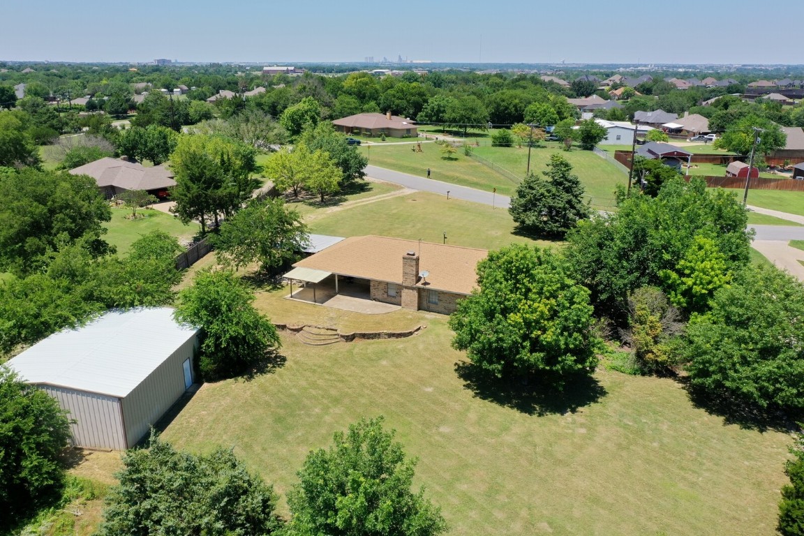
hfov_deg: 65.5
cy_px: 268
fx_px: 625
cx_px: 402
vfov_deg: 46.4
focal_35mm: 28
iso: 100
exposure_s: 1/200
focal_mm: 10.26
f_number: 8
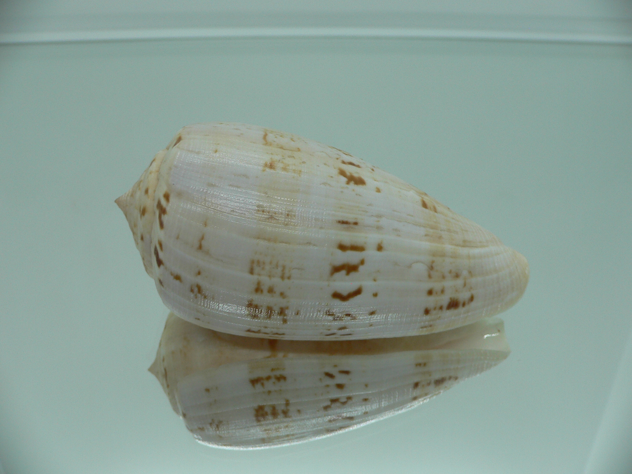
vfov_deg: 40.7
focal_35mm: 35
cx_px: 316
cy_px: 237
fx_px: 639
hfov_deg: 52.6
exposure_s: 1/60
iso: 80
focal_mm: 4.6
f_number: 2.8
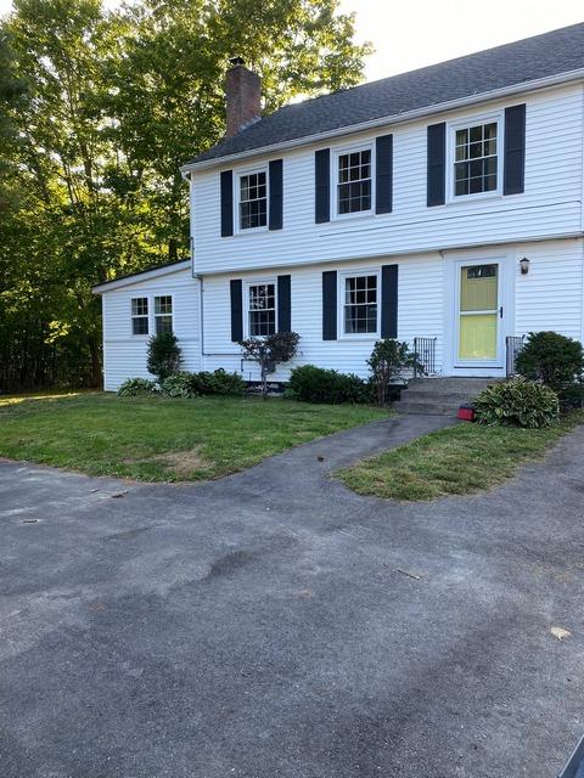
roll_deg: +1.5
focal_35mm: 26
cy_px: 389
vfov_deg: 67.3
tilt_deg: -1.3
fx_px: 585
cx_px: 292
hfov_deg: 53.1
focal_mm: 4.25
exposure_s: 1/169
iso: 32
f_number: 1.8
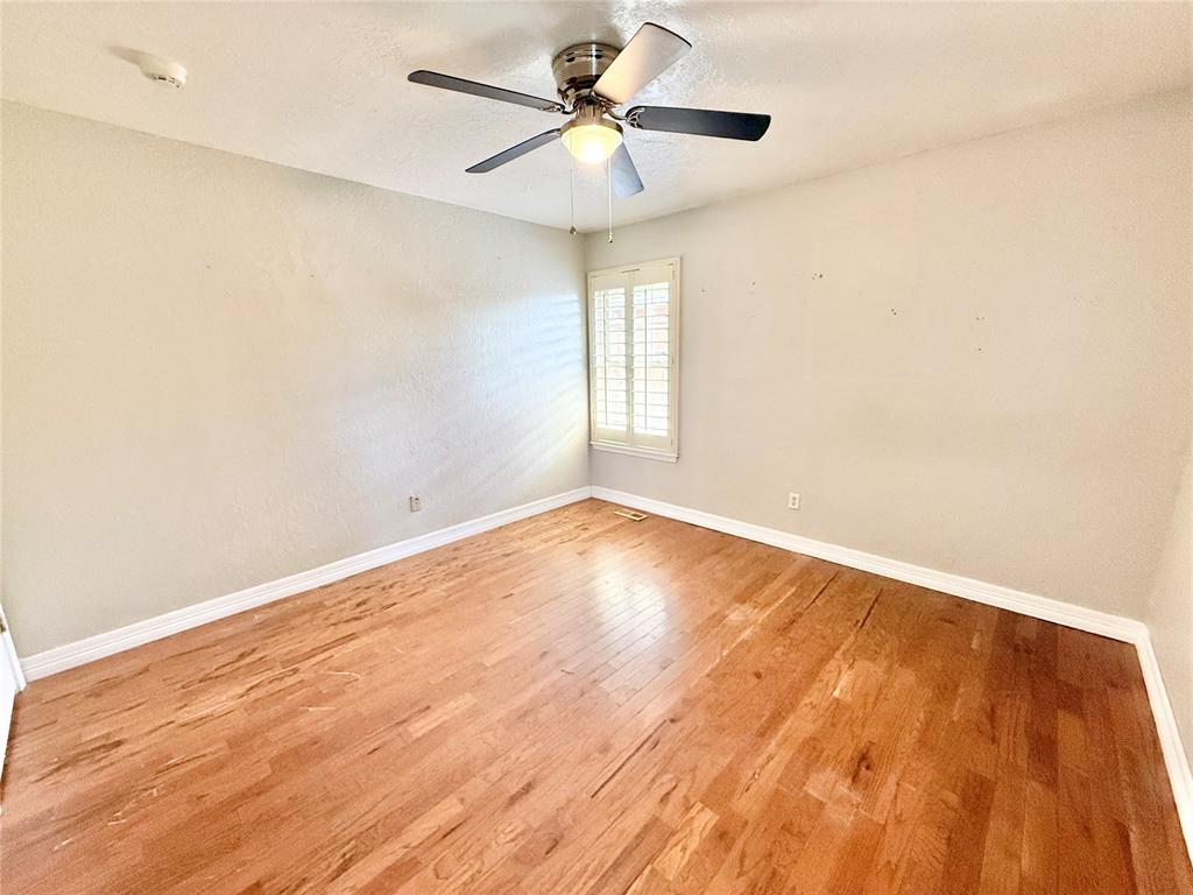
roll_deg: +1.4
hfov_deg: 102.1
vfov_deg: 85.7
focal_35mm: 14
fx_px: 482
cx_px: 596
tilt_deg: -11.7
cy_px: 448
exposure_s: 1/120
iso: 500
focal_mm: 2.22
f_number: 2.2
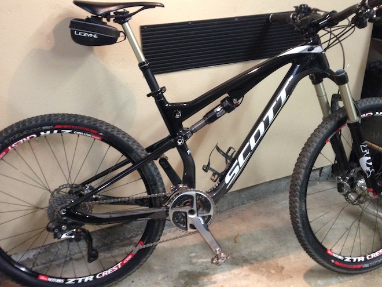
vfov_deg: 35.9
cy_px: 163
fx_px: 441
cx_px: 198
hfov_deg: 46.8
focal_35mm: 40
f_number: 2.4
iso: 320
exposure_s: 1/20
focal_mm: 4.12
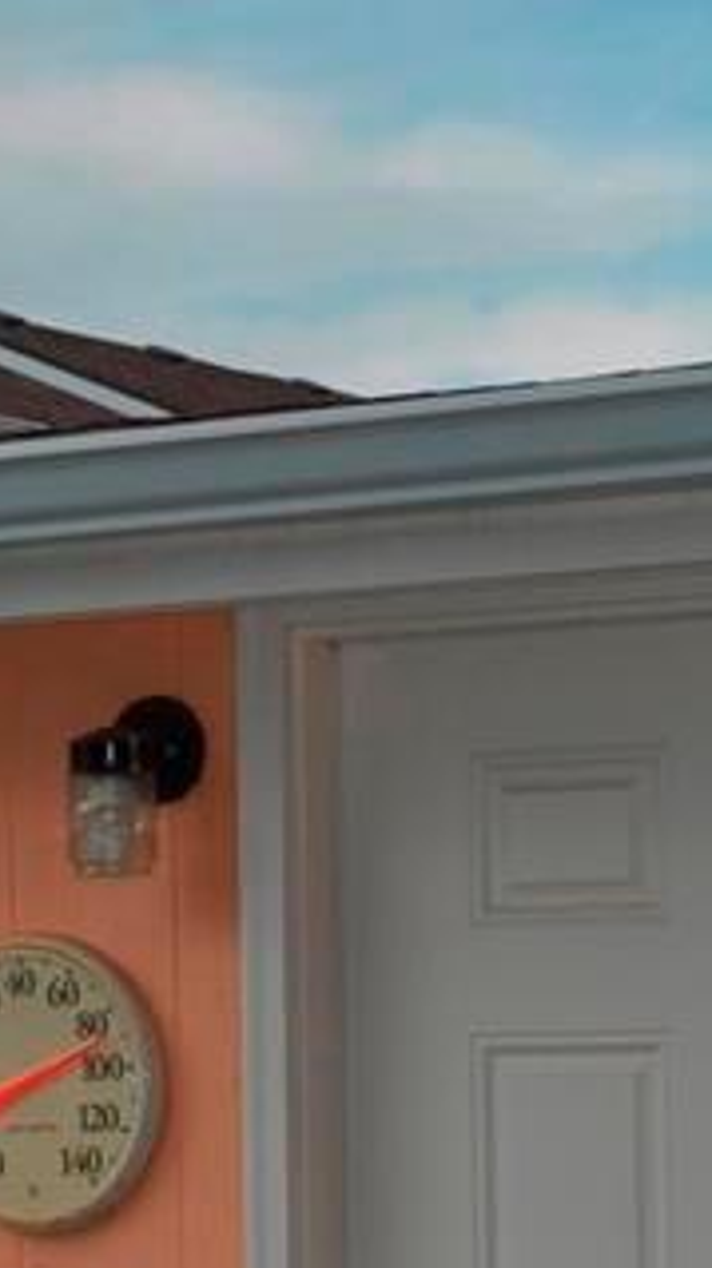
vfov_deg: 15.0
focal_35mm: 142
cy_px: 1045
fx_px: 4775
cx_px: 404
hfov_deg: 8.5
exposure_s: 1/200
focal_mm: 24
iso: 100
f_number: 8
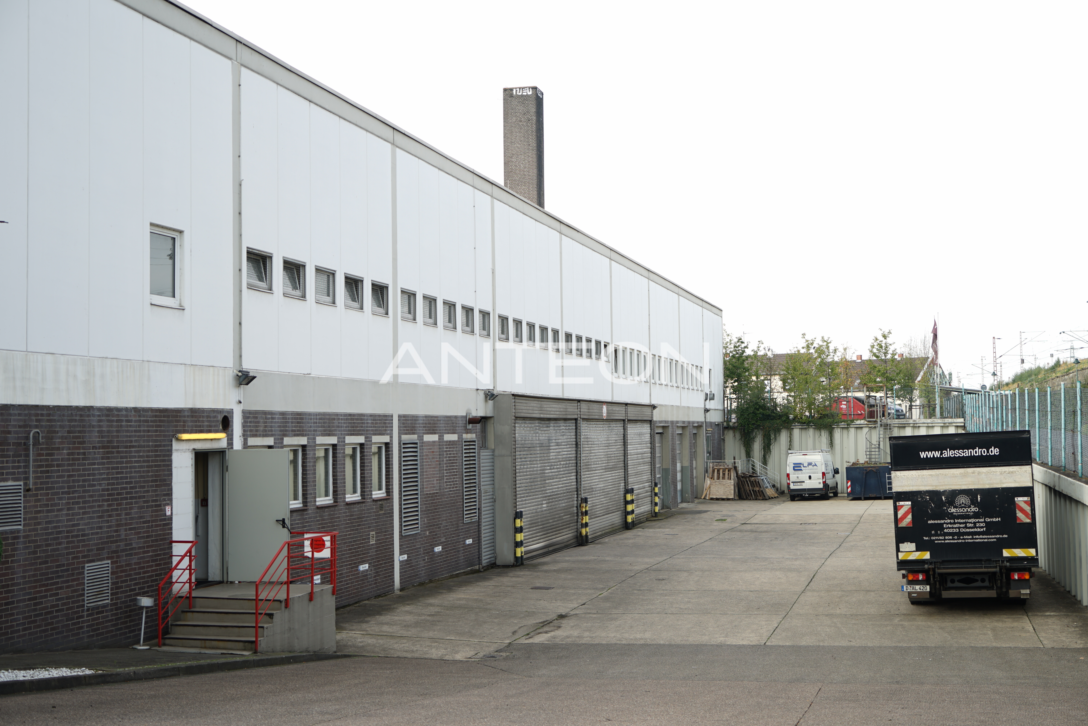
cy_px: 363
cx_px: 544
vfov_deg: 31.2
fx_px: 1299
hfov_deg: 45.4
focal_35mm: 43
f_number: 4
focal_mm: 43
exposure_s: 1/125
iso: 50
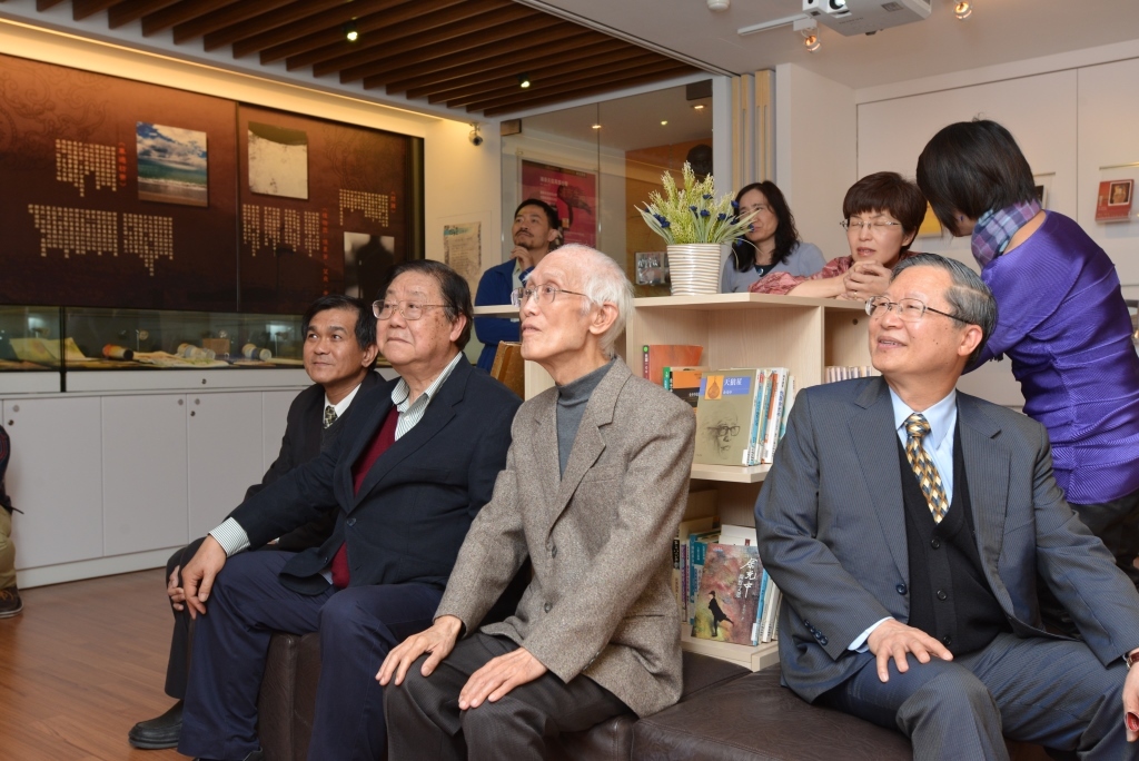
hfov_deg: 54.4
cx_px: 570
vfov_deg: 37.9
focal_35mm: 35
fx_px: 1108
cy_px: 380
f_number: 8
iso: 800
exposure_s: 1/60
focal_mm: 35
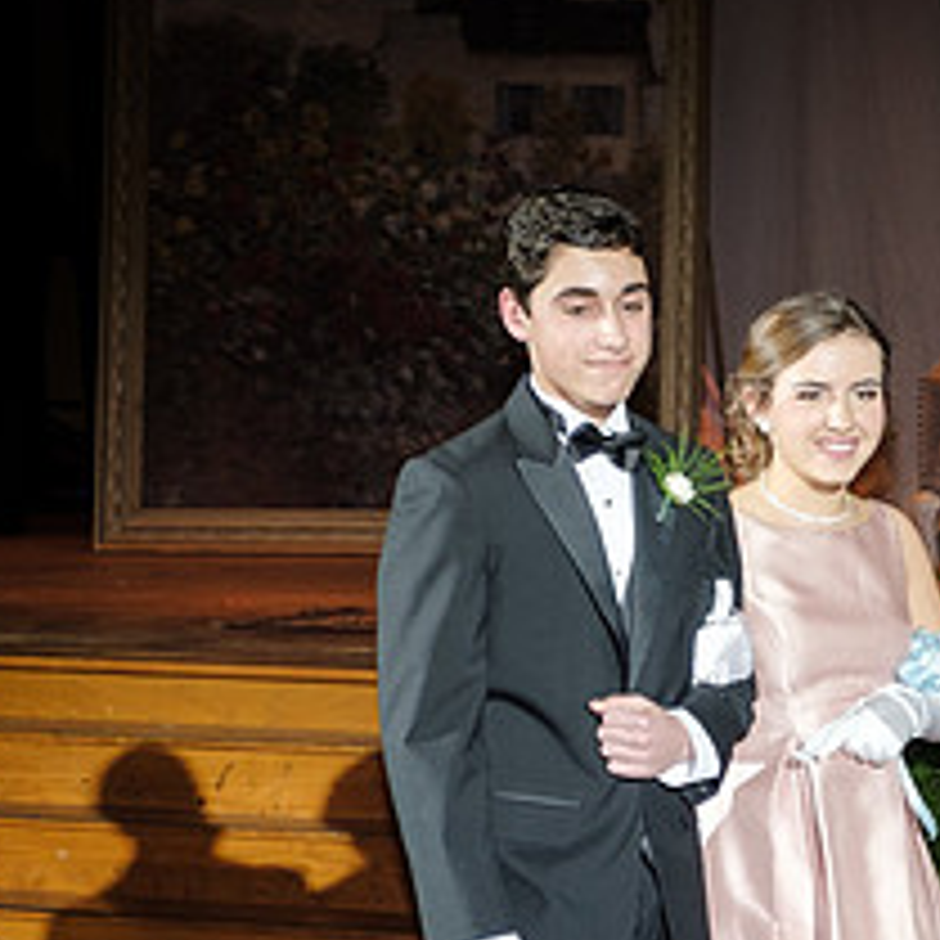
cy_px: 973
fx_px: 4547
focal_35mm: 148
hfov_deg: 11.4
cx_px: 1286
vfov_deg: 11.7
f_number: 2.8
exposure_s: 1/125
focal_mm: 30.2
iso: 200
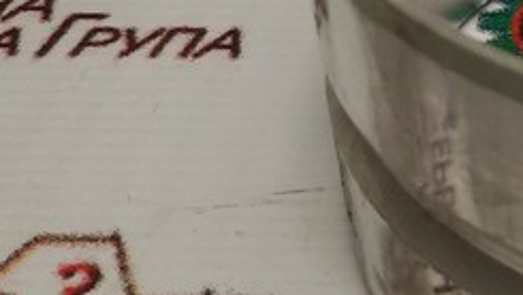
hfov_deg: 14.5
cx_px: 790
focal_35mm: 138
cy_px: 21
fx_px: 1914
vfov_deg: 8.8
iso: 40
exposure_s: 1/124
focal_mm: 2.93
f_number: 2.4
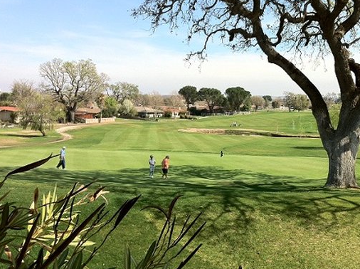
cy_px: 123
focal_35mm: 43
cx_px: 211
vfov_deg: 33.5
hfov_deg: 43.7
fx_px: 447
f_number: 2.8
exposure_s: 1/1160
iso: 80
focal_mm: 3.85
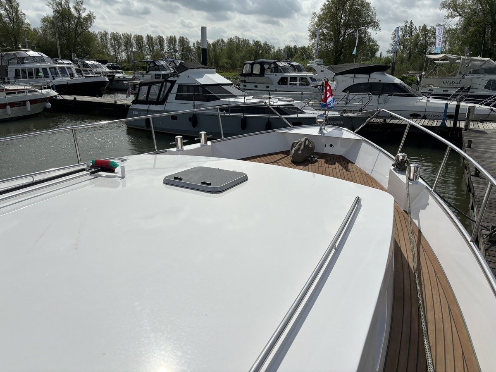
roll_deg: -0.7
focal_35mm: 26
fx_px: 373
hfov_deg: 67.3
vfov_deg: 53.1
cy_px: 186
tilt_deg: -17.4
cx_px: 248
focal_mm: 5.96
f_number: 1.6
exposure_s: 1/13889
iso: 50
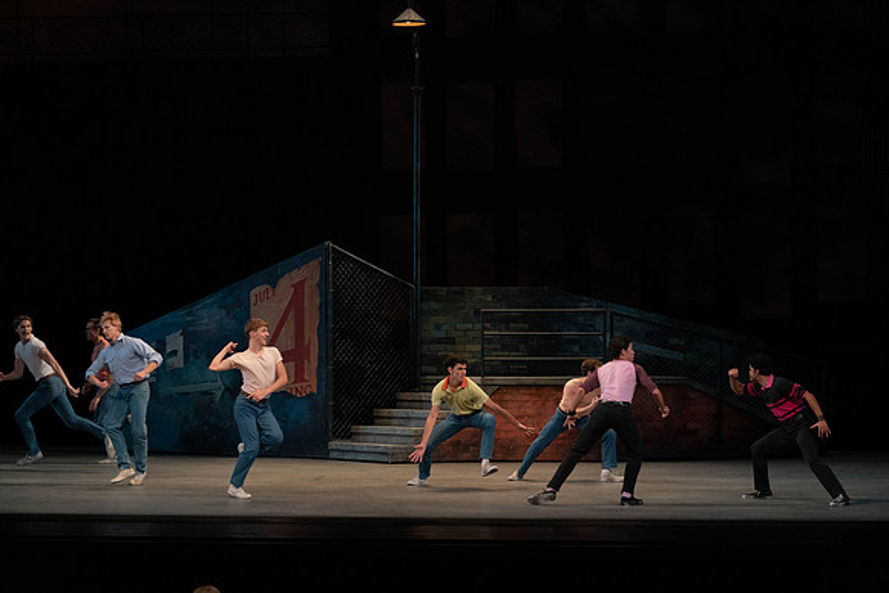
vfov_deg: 13.8
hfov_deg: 20.6
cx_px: 444
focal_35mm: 99
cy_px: 296
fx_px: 2445
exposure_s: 1/400
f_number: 4.5
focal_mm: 99
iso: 3200
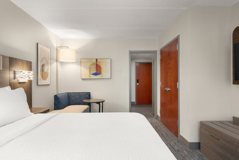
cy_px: 87
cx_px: 120
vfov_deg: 57.2
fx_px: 146
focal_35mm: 22
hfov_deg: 78.6
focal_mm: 13.5
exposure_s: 1/50
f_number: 9
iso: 100
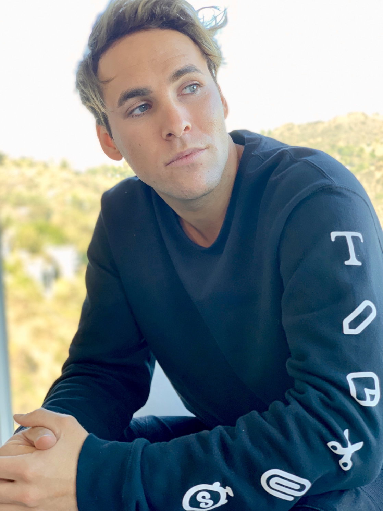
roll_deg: +0.4
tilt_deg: -7.0
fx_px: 767
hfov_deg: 28.0
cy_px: 256
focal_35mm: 52
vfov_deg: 36.8
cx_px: 192
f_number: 2.4
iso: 64
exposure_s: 1/122
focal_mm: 6
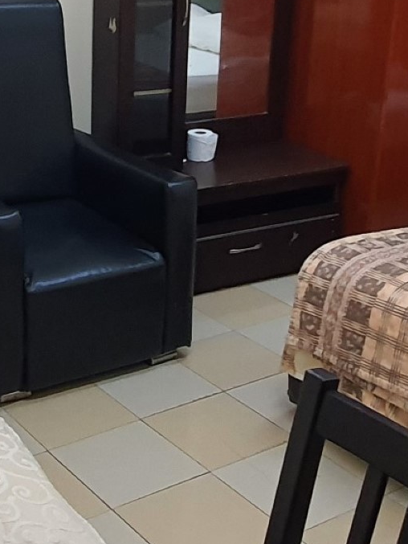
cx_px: 95
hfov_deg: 24.5
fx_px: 927
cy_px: 194
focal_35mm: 59
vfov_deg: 32.5
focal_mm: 1.8
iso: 320
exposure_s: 1/33
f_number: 2.2
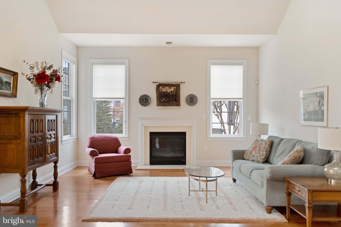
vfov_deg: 45.0
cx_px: 170
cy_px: 114
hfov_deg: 63.7
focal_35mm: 29
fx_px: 275
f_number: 4
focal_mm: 29
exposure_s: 1/10
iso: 320
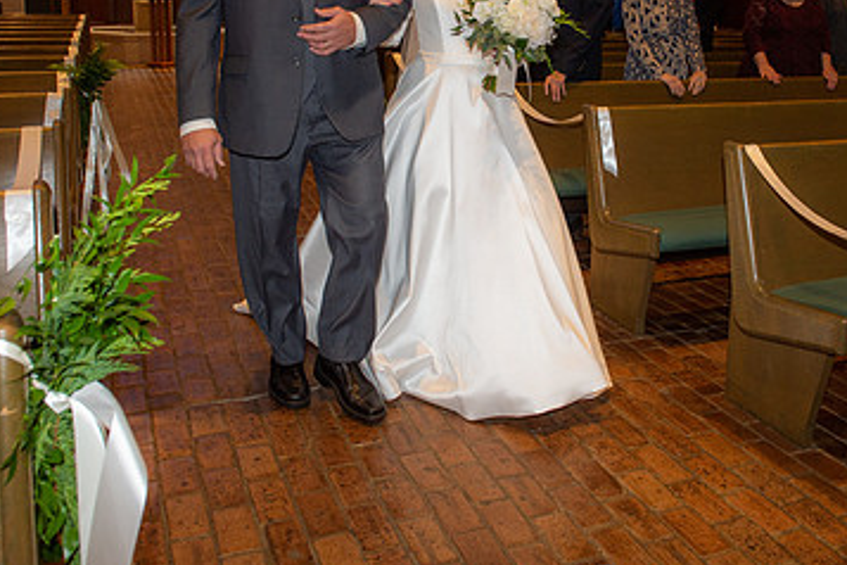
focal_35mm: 39
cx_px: 520
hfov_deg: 49.2
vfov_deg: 33.4
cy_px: 128
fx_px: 918
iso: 1250
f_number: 5.6
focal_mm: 24
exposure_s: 1/160
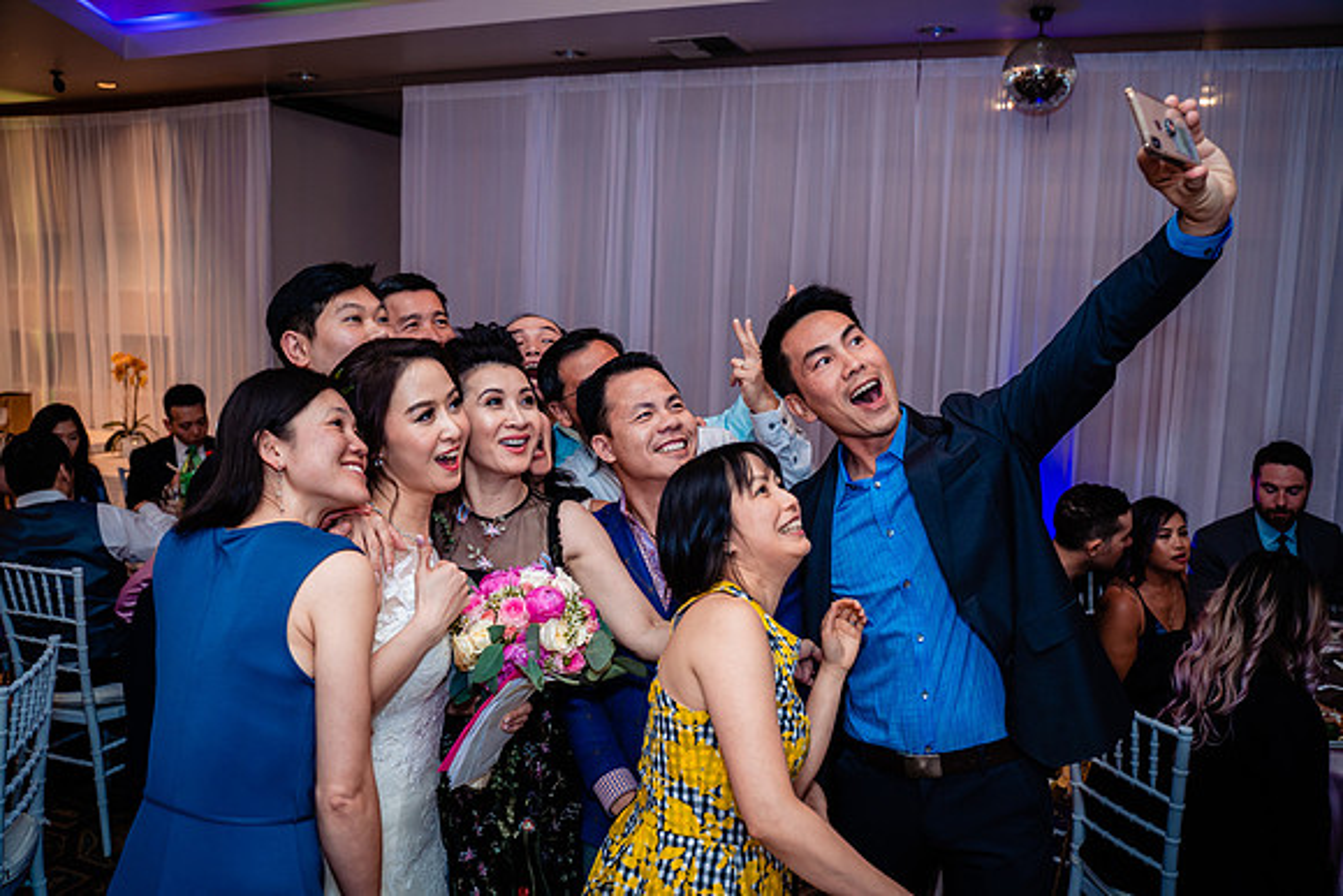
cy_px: 448
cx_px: 672
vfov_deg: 46.4
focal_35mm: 28
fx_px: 1045
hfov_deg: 65.5
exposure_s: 1/160
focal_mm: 28
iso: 640
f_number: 3.5
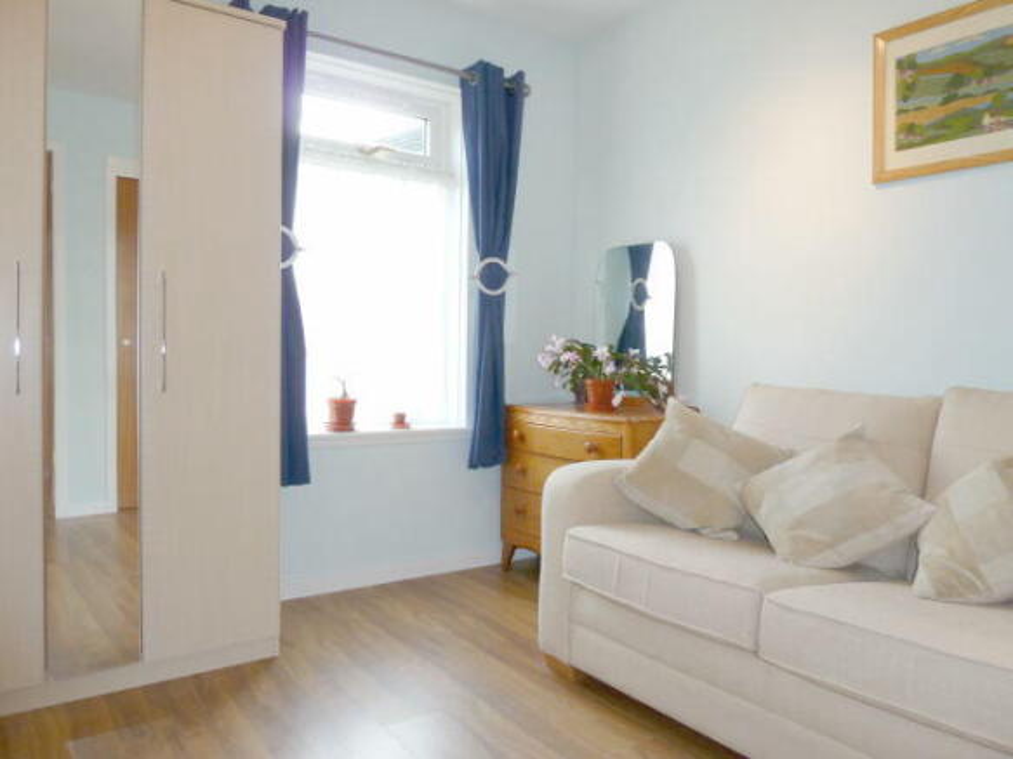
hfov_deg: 69.4
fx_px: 731
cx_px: 506
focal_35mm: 25
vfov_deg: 54.9
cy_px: 380
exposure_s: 1/30
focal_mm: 4.1
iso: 125
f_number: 3.3
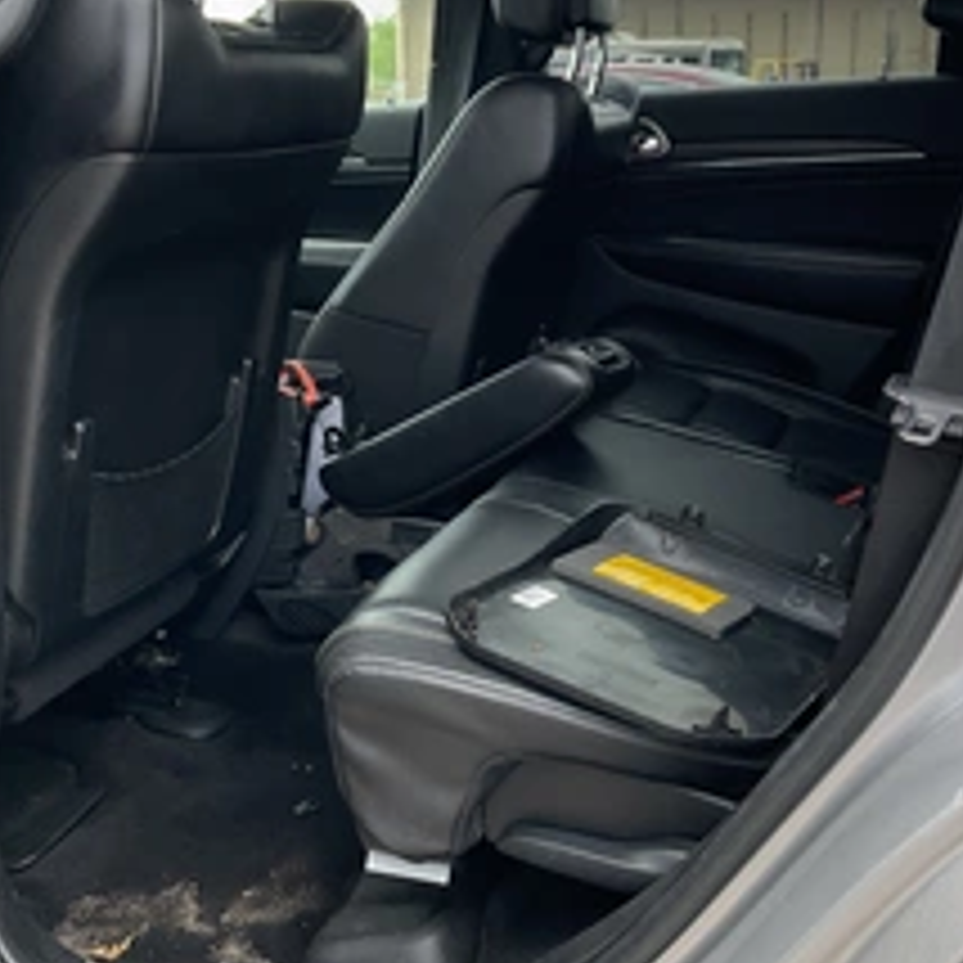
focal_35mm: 48
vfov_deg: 35.3
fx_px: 1511
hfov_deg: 35.3
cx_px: 522
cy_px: 450
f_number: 1.8
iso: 25
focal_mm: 3
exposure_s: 1/222
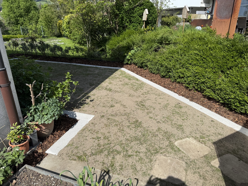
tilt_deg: -23.6
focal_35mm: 24
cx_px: 124
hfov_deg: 71.6
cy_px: 93
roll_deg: -0.1
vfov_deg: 56.8
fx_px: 172
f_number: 1.78
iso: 80
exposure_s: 1/4310
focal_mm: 6.76
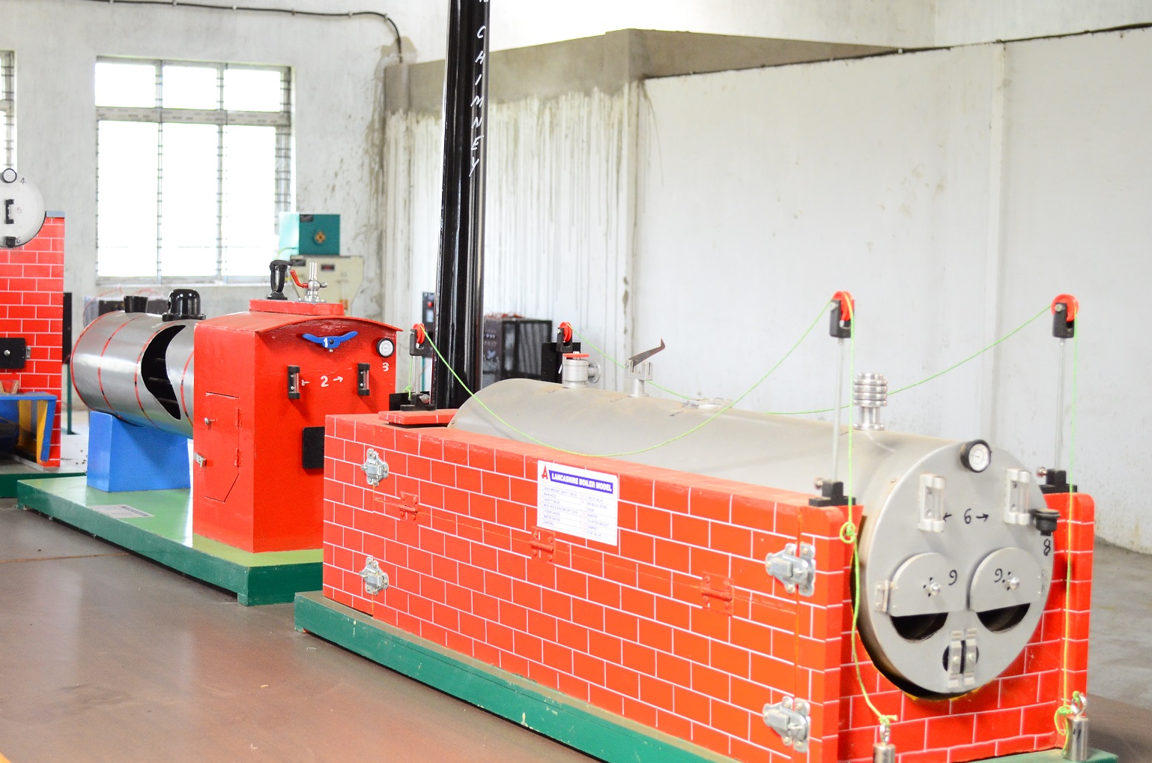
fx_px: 1916
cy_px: 356
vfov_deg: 22.5
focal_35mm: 60
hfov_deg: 33.4
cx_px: 452
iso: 1000
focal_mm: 32
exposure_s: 1/60
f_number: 4.8
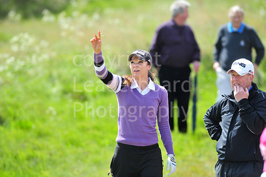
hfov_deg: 6.9
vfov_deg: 4.6
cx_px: 133
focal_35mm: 300
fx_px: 2215
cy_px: 88
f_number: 5.6
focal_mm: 300
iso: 400
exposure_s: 1/1600
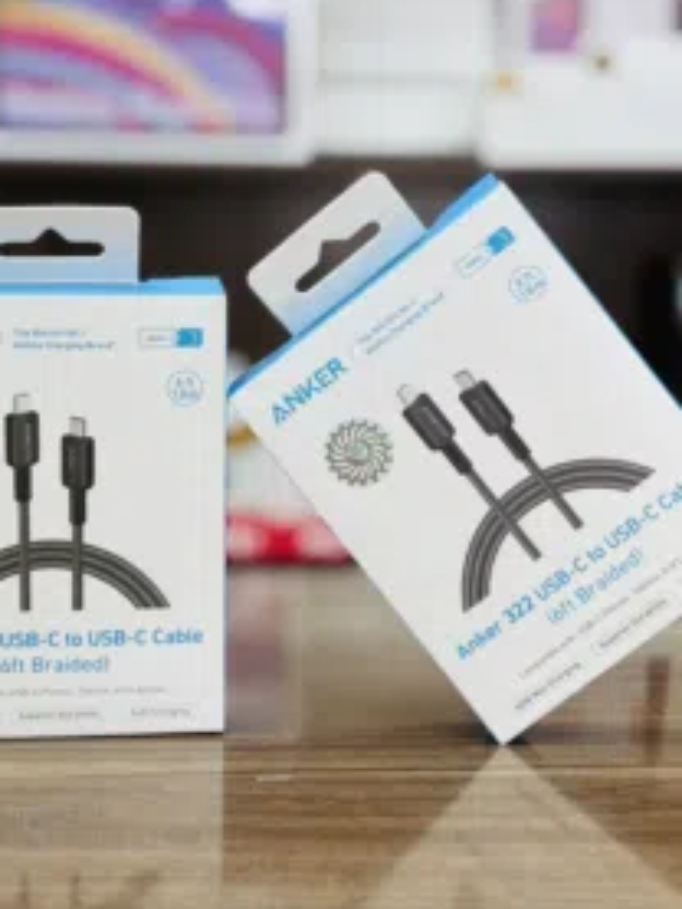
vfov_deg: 25.9
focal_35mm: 75
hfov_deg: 19.6
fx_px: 1969
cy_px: 384
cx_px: 308
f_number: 1.6
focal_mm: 5.96
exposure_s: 1/100
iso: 40
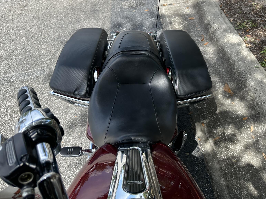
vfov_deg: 45.0
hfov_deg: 58.1
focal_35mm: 31
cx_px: 153
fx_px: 238
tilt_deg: -42.9
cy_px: 71
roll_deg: +13.9
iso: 80
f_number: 1.78
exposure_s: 1/2203
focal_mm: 6.86
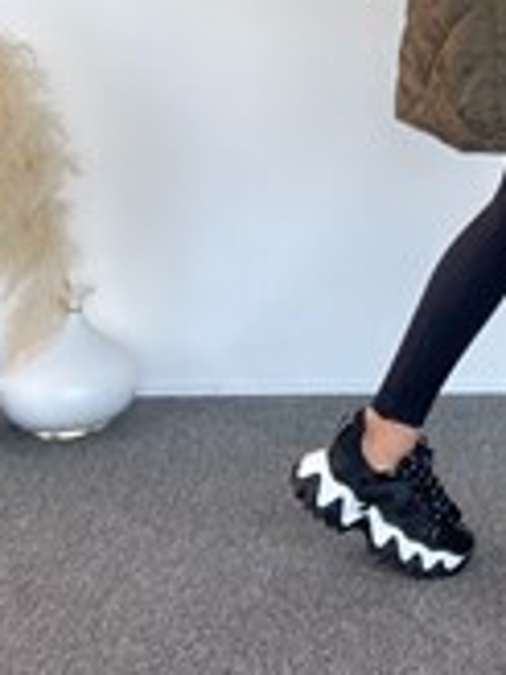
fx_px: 1091
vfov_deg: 29.9
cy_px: -115
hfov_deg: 25.0
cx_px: 490
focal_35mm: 56
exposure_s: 1/121
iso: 40
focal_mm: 2.71
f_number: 2.2
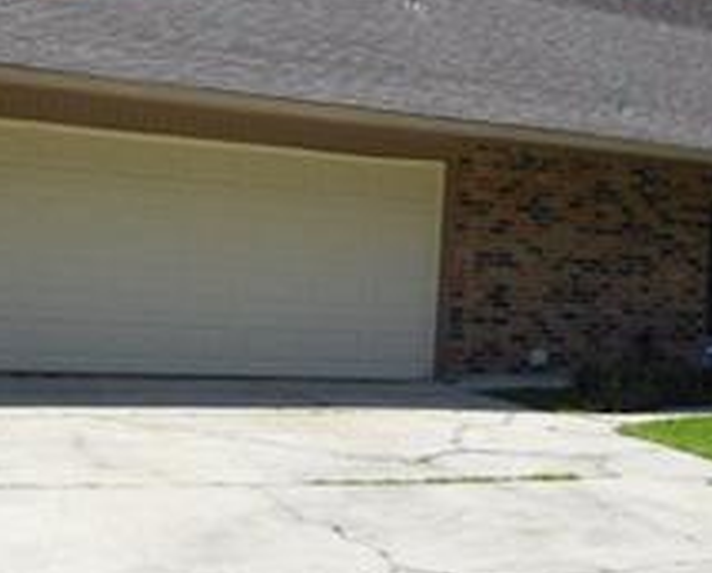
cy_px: 330
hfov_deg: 26.6
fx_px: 1414
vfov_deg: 22.9
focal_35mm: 67
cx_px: 729
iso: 125
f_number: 6
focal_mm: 4
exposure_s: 1/500
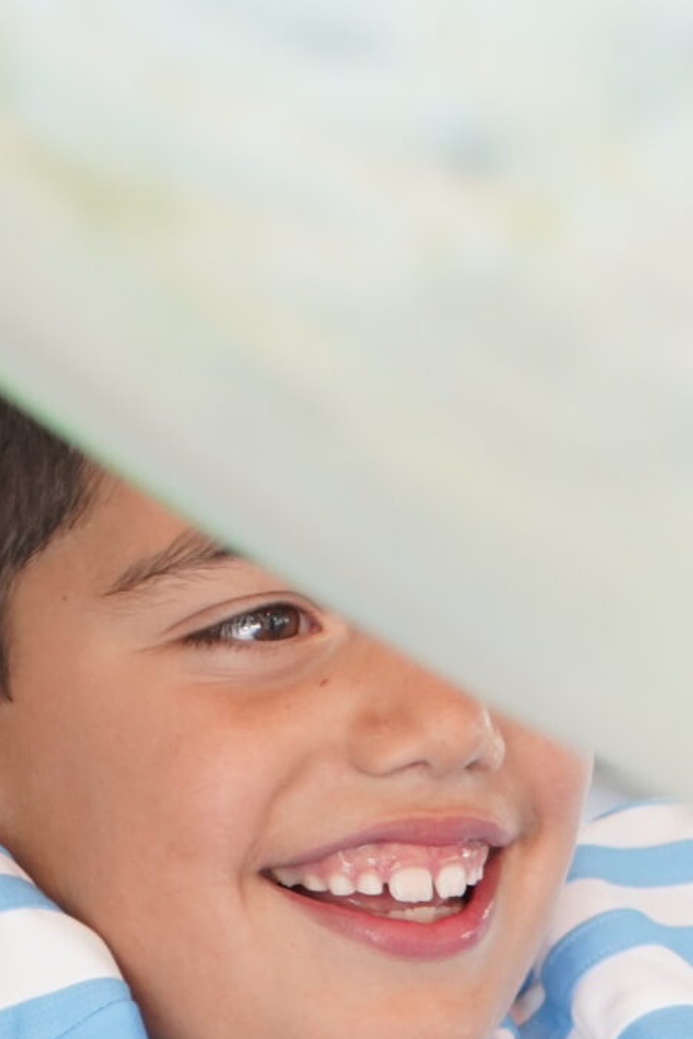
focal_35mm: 253
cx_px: 540
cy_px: 1165
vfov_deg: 8.1
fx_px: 7305
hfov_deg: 5.4
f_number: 4
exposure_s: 1/160
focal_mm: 70
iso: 2000
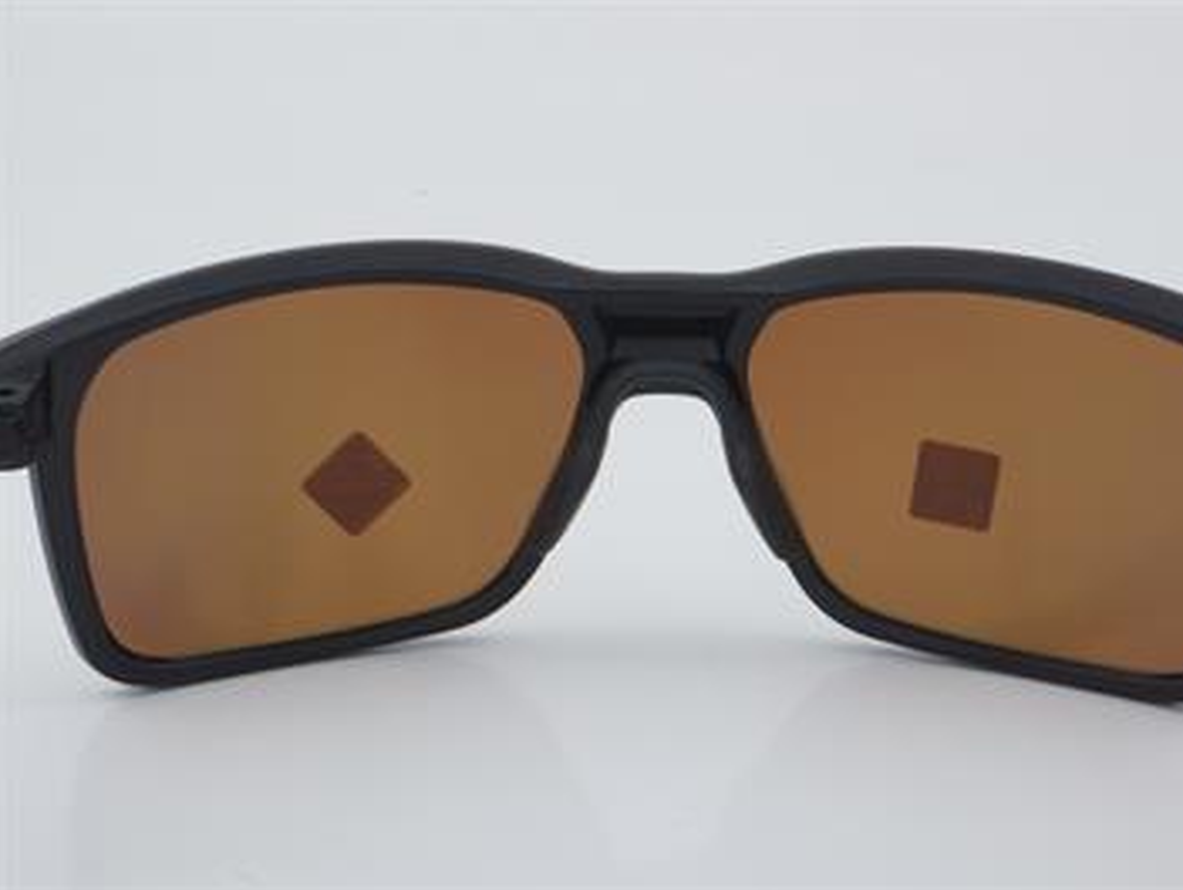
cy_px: 445
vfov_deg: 18.0
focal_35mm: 82
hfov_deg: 23.8
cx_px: 671
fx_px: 2805
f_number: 32
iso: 100
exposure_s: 1/3
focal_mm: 50
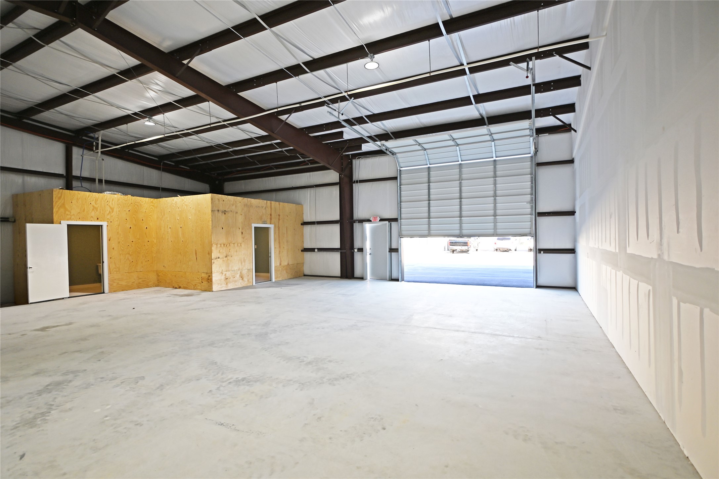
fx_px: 359
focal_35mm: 18
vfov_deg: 67.3
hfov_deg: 90.0
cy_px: 240
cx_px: 360
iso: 64
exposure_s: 1/30
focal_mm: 12
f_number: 3.5
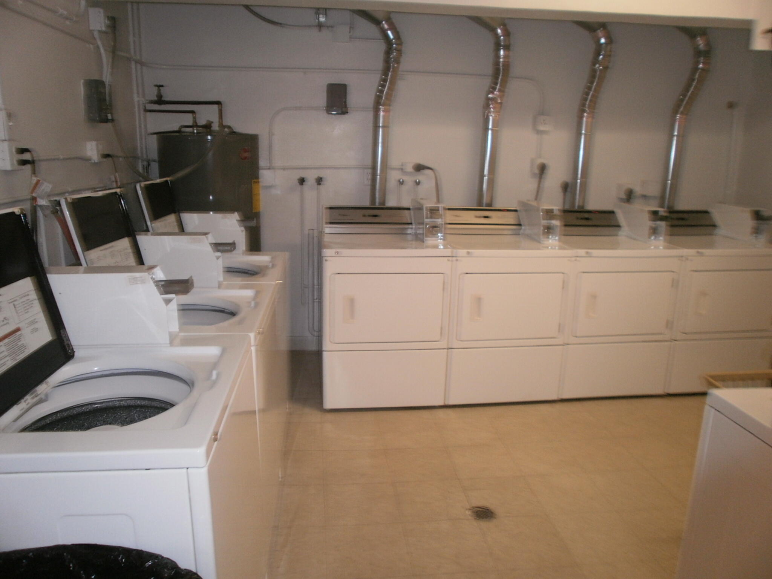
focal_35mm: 26
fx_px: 580
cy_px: 290
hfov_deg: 67.3
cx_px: 386
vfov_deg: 53.1
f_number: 2.6
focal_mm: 4.65
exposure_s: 1/25
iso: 125
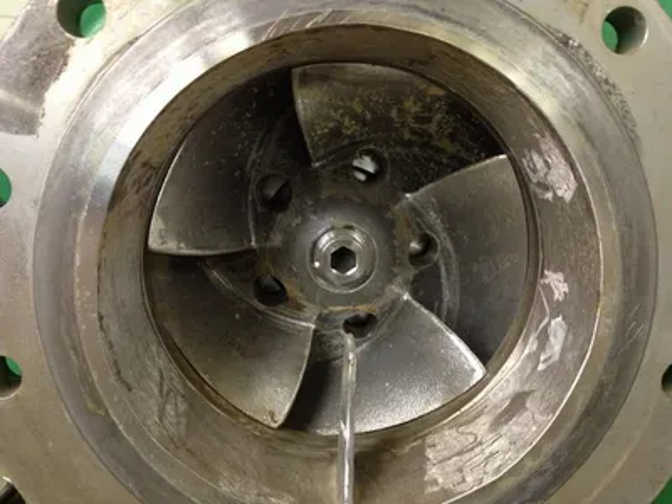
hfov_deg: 52.6
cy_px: 252
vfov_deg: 40.7
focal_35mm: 35
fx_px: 679
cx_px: 336
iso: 320
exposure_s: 1/20
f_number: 2.4
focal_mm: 4.28
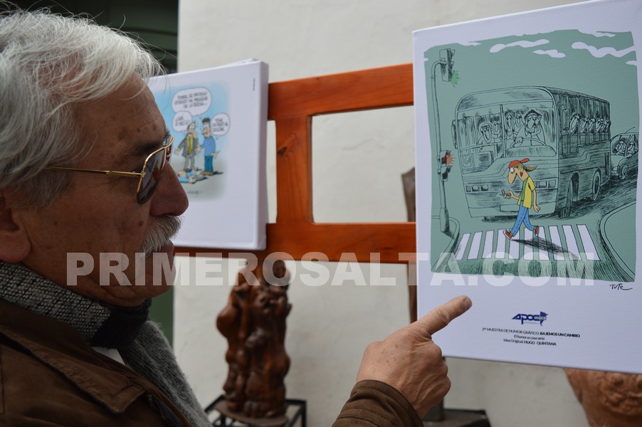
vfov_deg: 38.3
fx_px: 615
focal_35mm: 34
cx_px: 321
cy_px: 214
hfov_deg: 55.1
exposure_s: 1/125
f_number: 5.6
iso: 125
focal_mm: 23
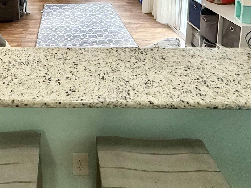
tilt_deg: -8.7
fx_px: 261
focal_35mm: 36
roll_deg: +1.0
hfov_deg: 48.9
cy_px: -31
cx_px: 56
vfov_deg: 33.2
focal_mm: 2.22
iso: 250
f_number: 2.2
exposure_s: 1/120
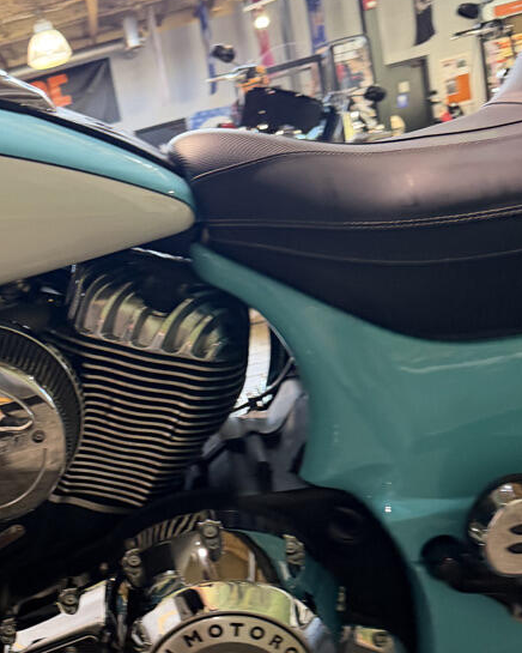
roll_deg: +18.8
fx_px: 850
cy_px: 452
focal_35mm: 44
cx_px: 66
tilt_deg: -14.2
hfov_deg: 32.7
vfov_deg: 41.3
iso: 320
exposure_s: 1/60
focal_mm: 6.76
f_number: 1.78
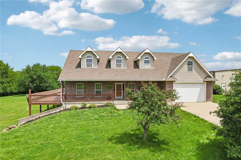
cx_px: 120
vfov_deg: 57.1
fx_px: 147
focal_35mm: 22
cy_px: 80
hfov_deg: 78.6
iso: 100
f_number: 2.8
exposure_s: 1/2000
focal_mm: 8.4
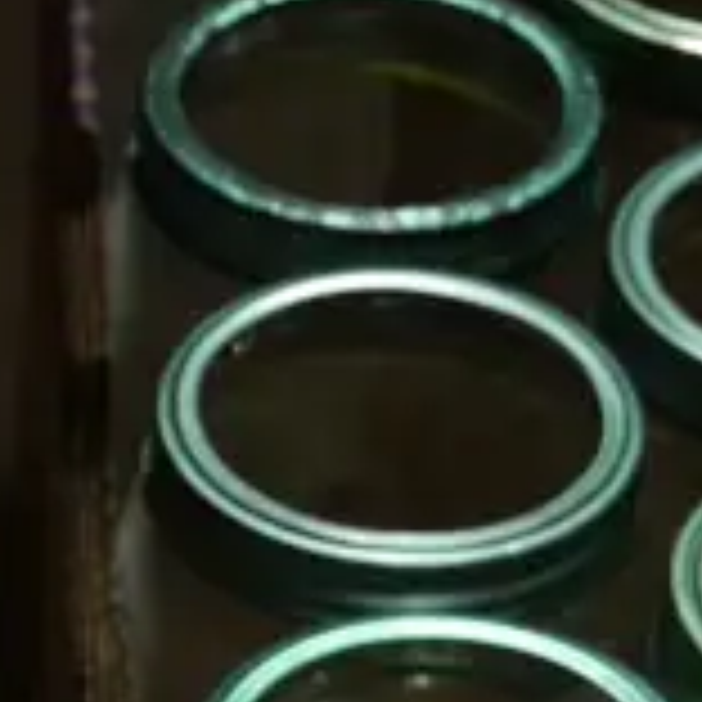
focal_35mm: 255
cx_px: -374
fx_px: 5851
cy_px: 2110
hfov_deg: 6.8
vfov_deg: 6.3
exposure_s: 1/60
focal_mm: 22
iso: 250
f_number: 4.7
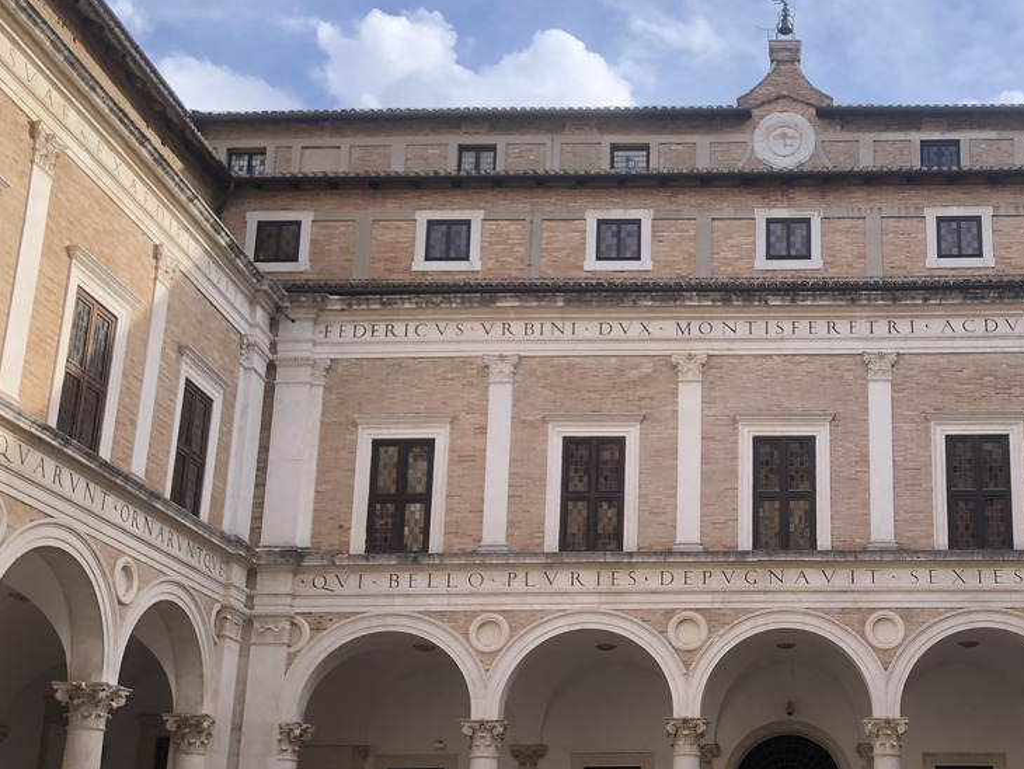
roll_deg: +1.5
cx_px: 774
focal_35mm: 46
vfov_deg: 31.2
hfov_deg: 40.0
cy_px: 537
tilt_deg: +14.0
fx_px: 1361
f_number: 1.8
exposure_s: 1/600
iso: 20
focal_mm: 4
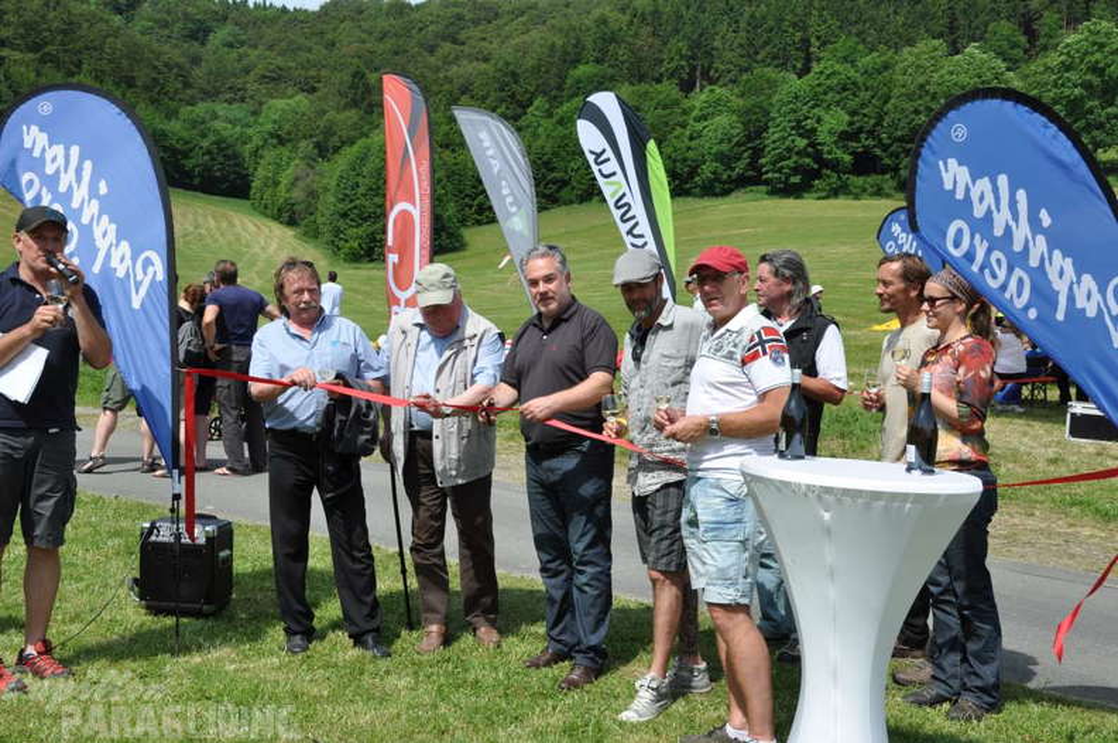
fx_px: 1303
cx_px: 559
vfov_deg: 31.8
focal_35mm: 42
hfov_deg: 46.4
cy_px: 372
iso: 200
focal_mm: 28
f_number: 13
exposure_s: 1/160
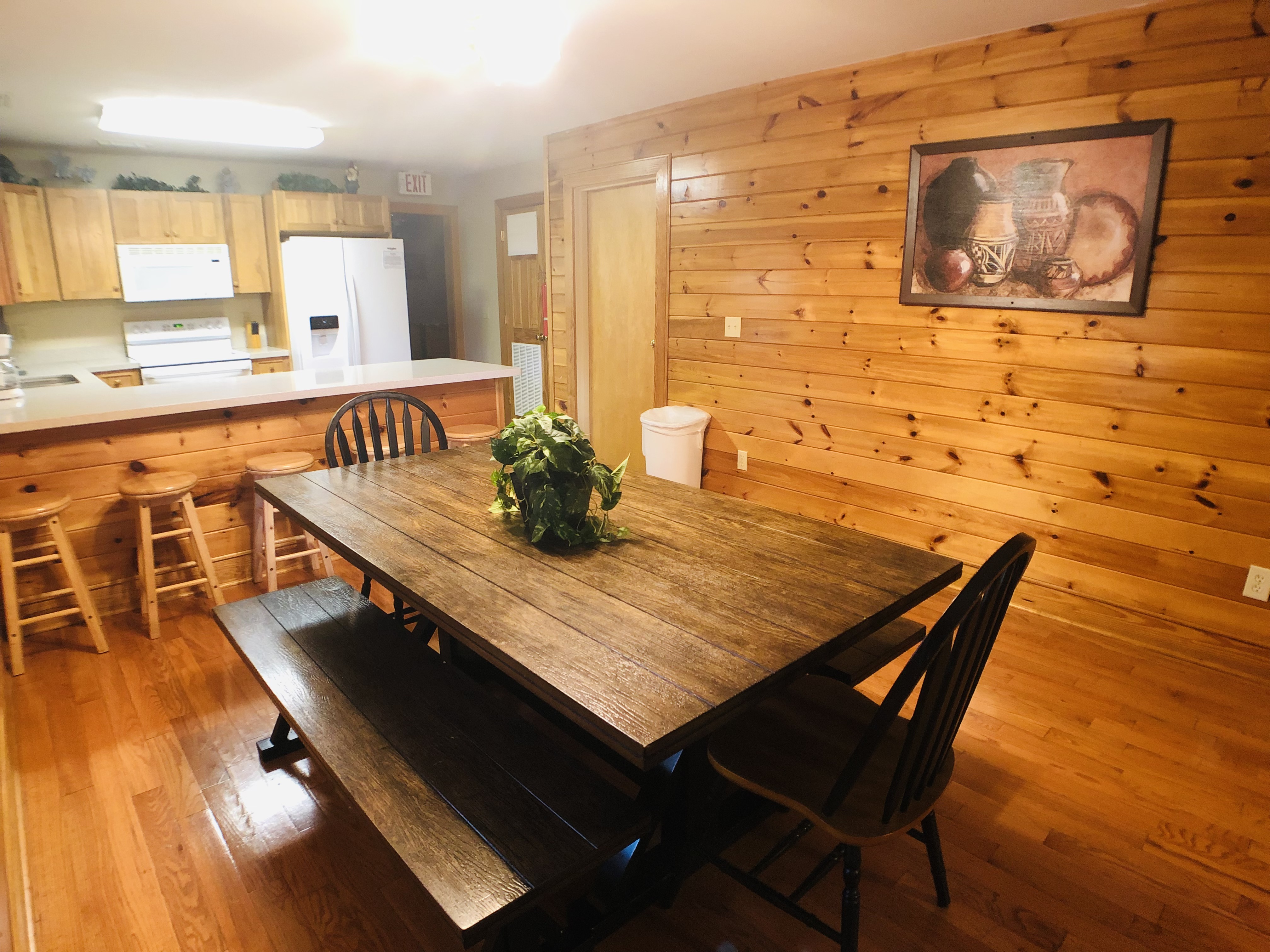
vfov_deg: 49.7
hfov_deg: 63.4
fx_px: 1027
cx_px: 635
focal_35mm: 28
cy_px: 476
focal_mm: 3.99
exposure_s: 1/13
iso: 100
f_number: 1.8
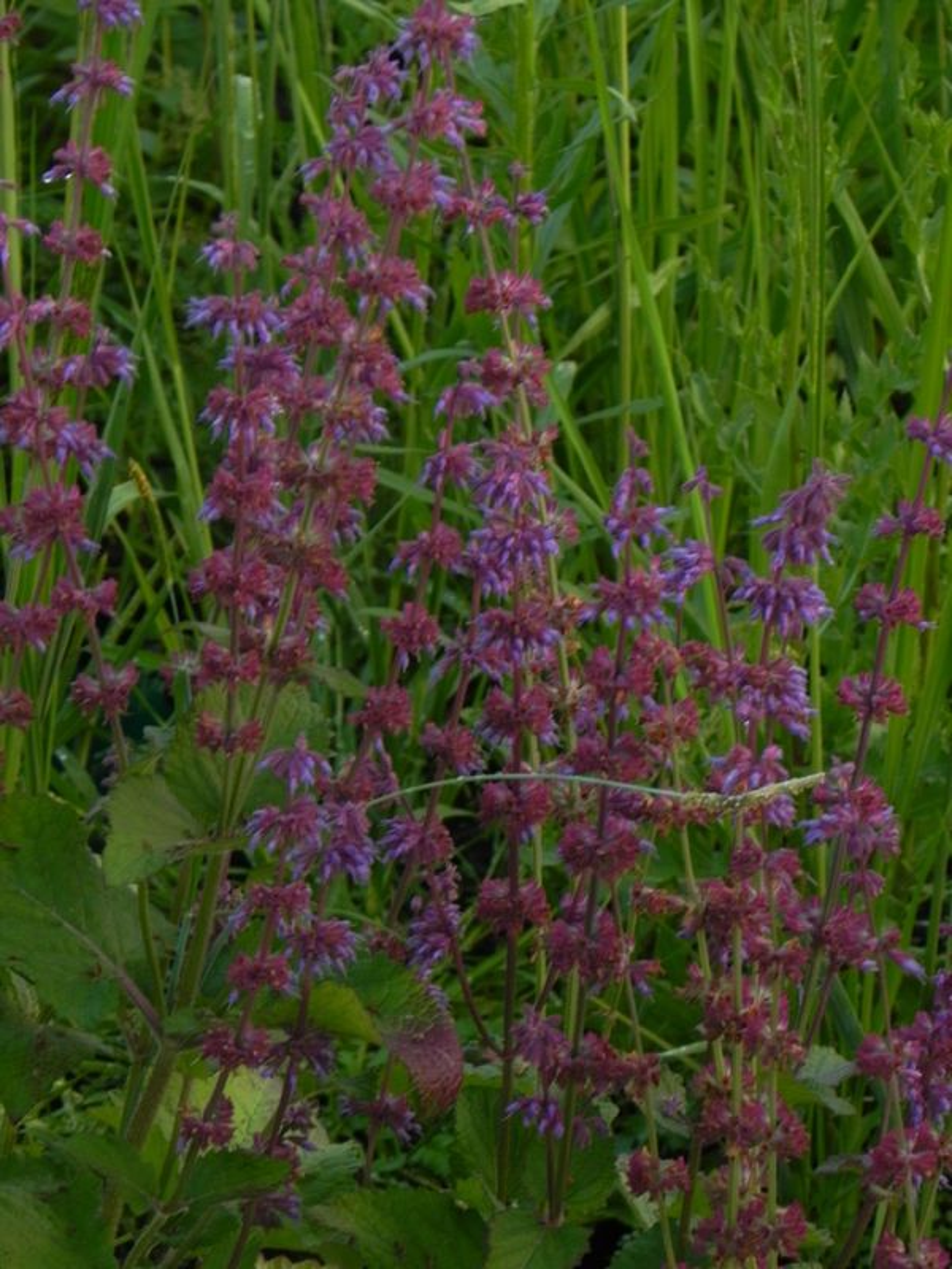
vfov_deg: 9.3
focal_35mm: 212
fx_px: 7774
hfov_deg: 7.0
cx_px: 476
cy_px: 634
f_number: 5
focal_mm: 37.7
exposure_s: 1/25
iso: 160
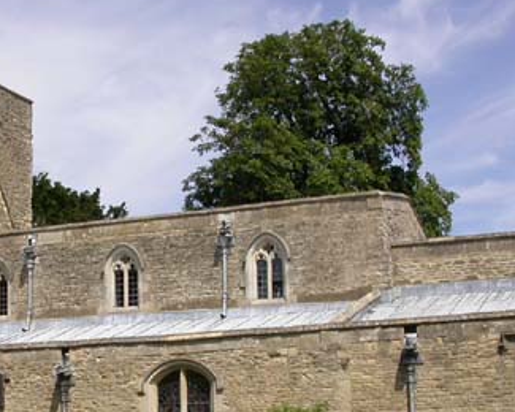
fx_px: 1113
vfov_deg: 20.8
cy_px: 312
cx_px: 113
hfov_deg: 25.7
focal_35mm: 73
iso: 100
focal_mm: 7.85
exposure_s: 1/502
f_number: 7.5
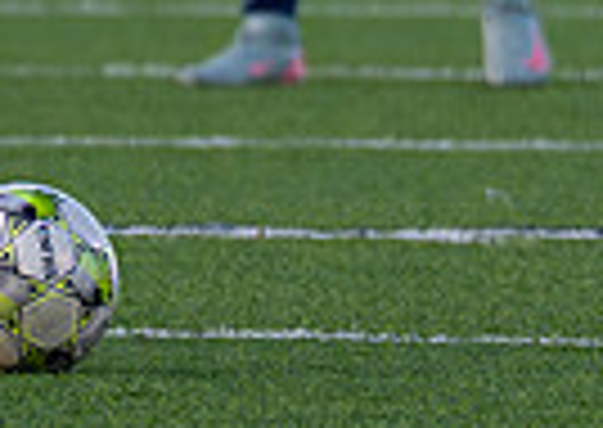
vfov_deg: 0.6
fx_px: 38863
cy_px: -386
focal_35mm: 2275
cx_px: -131
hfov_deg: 0.9
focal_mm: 200
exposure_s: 1/1600
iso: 800
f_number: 2.8
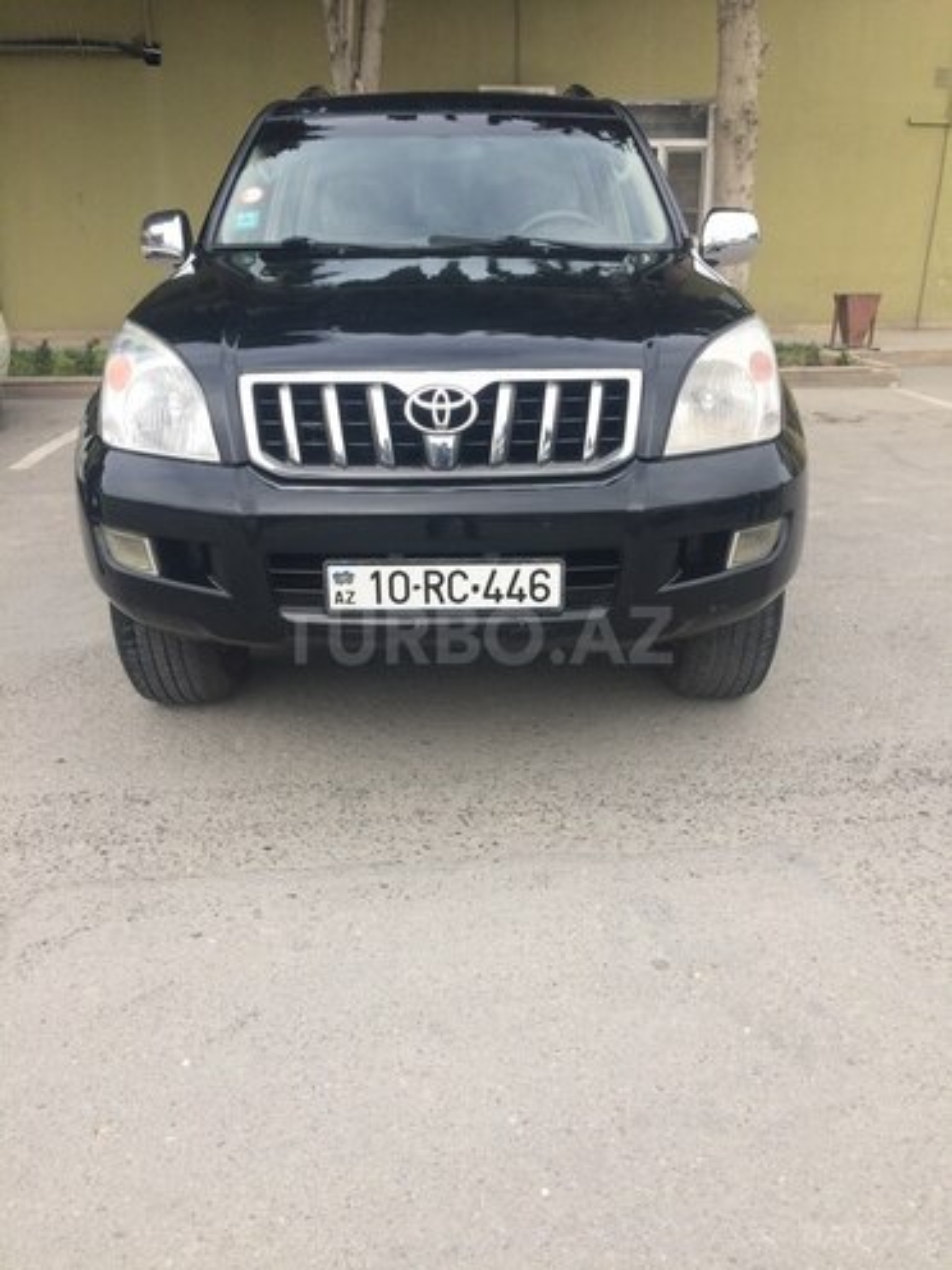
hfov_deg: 48.2
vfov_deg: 61.7
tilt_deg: -21.0
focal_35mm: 29
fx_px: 1063
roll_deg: +1.5
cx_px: 476
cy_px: 635
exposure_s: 1/410
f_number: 2.2
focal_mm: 4.15
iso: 32
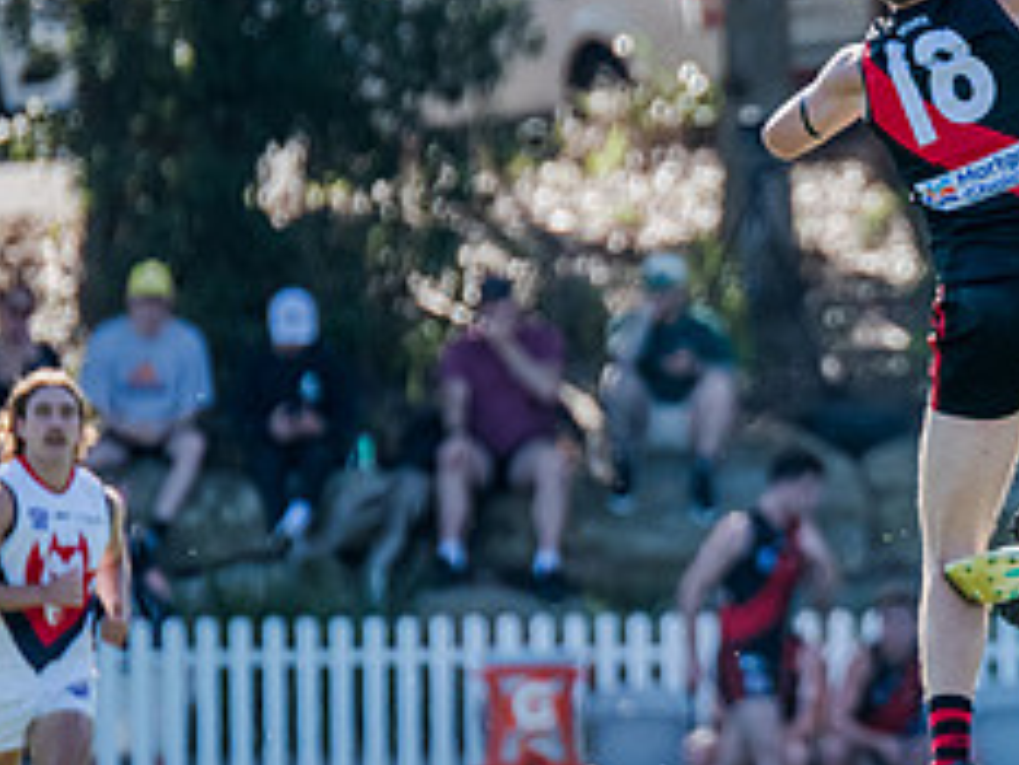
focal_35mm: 1063
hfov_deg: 1.9
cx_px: 1109
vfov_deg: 1.4
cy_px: 422
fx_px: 31308
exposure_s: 1/1600
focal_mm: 420
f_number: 5.6
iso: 800
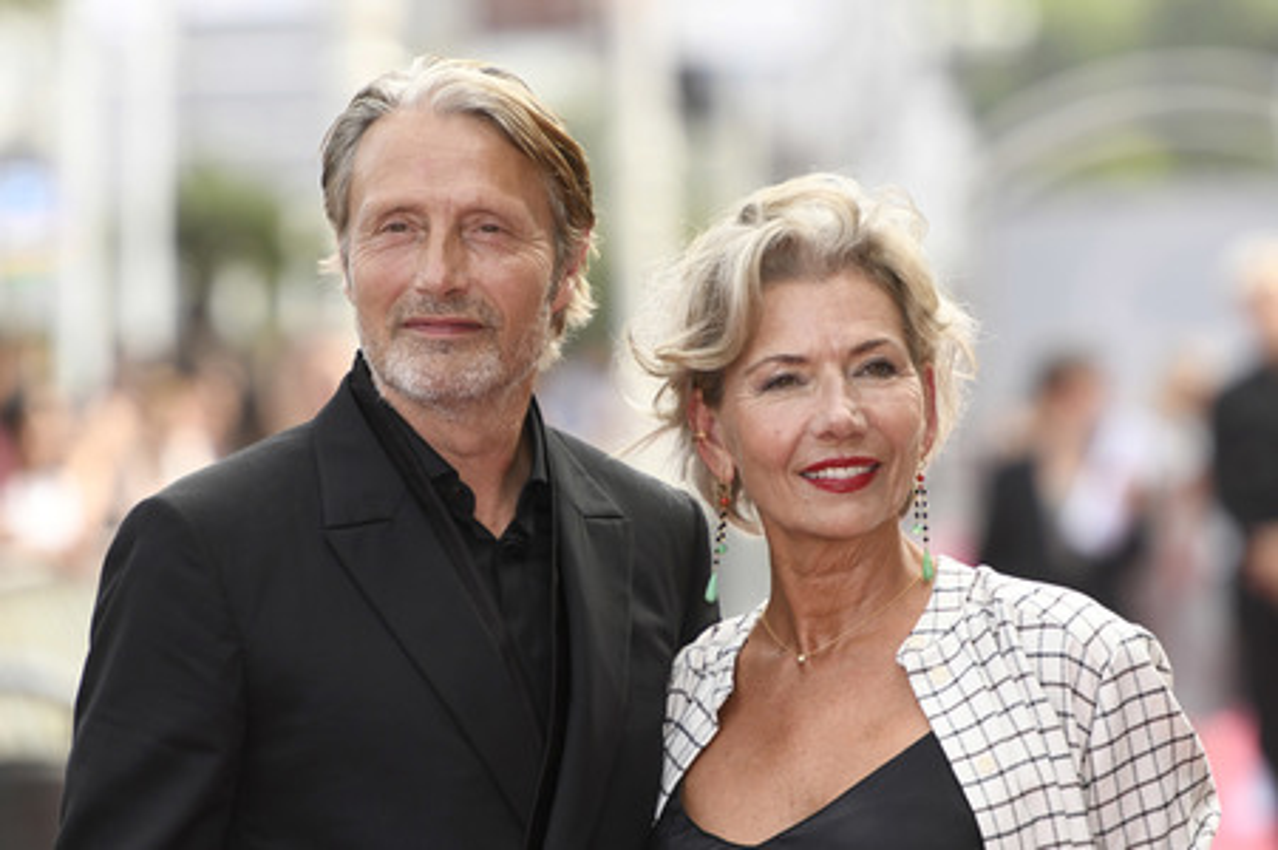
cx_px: 639
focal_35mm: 320
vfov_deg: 4.3
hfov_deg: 6.4
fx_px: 11351
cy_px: 425
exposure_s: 1/800
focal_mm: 320
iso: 800
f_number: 5.6
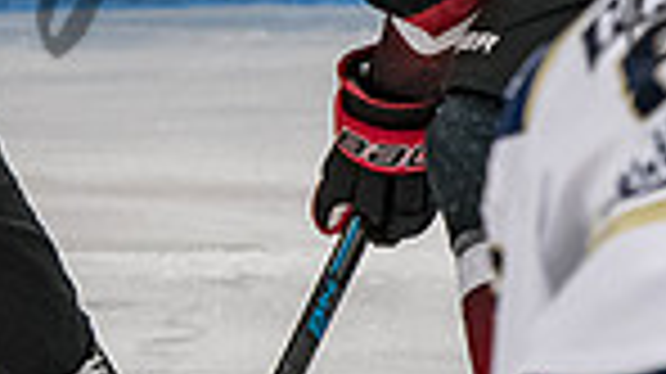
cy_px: -186
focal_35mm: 1090
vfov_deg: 1.1
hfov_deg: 2.0
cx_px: -322
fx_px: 19235
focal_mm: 155
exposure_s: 1/800
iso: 1600
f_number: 3.2
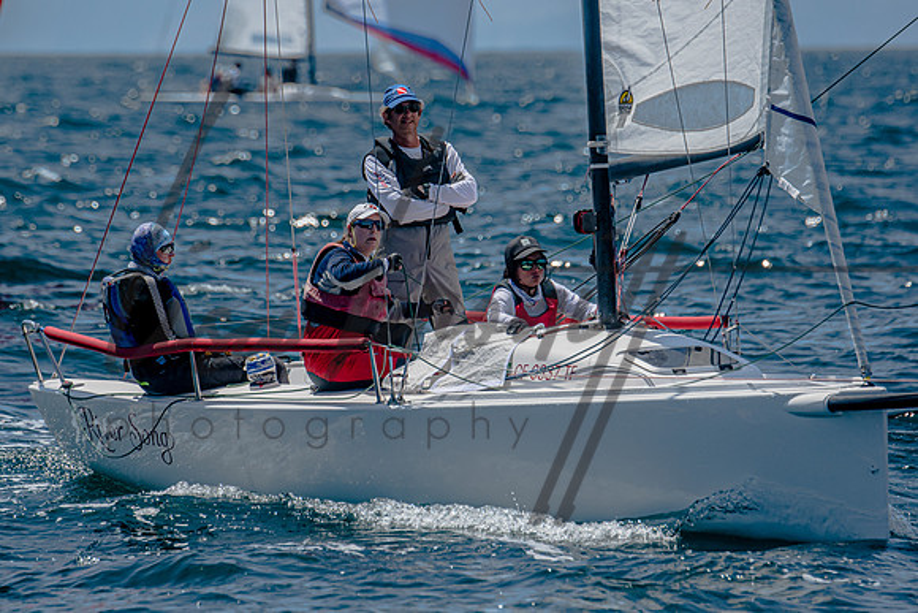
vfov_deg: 2.2
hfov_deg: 3.4
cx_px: 428
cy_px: 304
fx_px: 15689
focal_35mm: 615
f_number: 5.6
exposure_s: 1/2000
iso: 200
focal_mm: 370
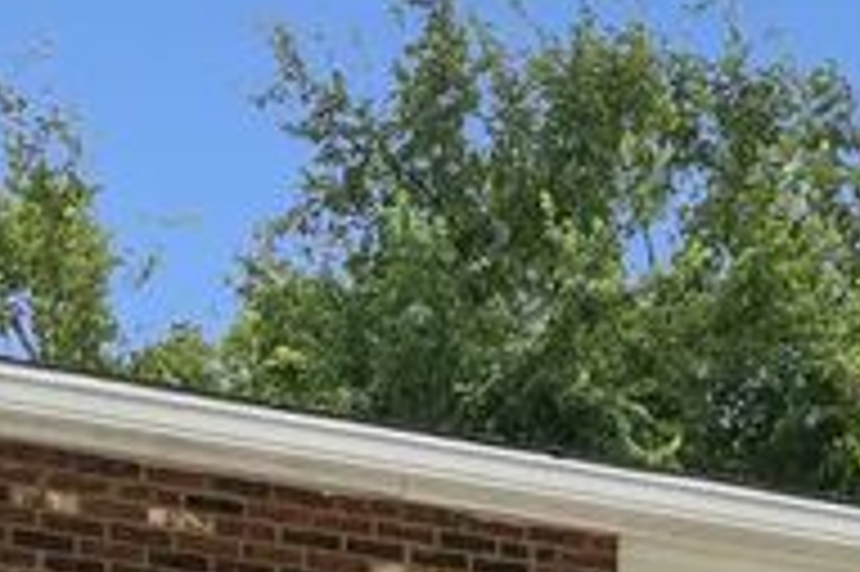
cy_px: 1453
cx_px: 491
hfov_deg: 17.0
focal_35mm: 121
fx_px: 2880
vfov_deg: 9.8
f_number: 8
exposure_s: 1/320
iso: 250
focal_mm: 15
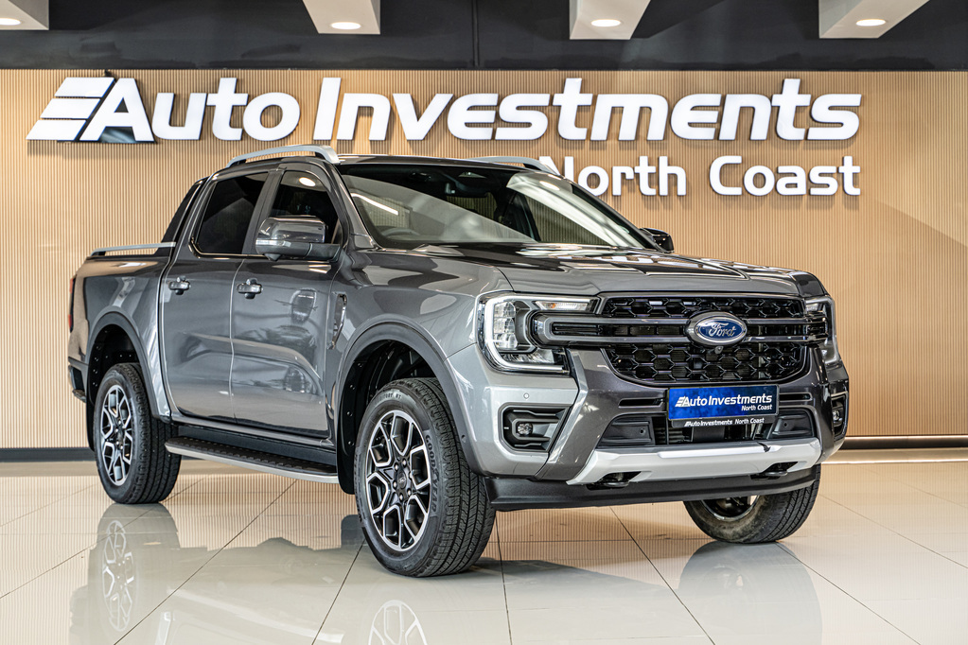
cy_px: 322
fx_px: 1586
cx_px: 484
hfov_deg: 33.9
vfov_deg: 23.0
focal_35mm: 59
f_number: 4
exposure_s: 1/160
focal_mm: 59
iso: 640
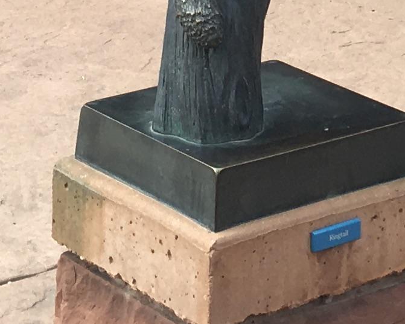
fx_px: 2038
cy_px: -441
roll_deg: -0.6
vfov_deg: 8.4
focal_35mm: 170
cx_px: 425
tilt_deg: -4.0
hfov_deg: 11.2
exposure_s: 1/330
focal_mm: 4.15
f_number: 2.2
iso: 25
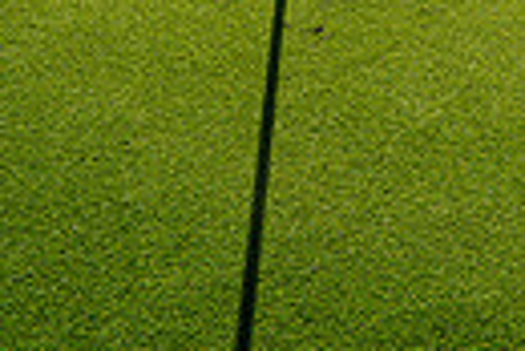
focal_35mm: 83
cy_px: -524
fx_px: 1212
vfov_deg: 12.4
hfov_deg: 23.4
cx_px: 529
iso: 100
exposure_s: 1/250
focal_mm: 24
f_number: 7.1
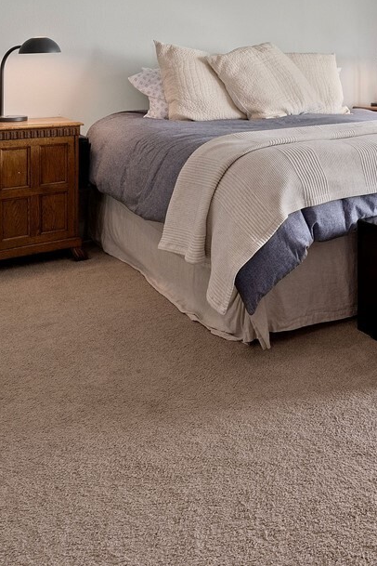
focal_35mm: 39
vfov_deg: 44.6
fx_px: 613
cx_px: 366
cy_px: 46
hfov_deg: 31.9
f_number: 9
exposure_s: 1/15
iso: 400
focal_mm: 14
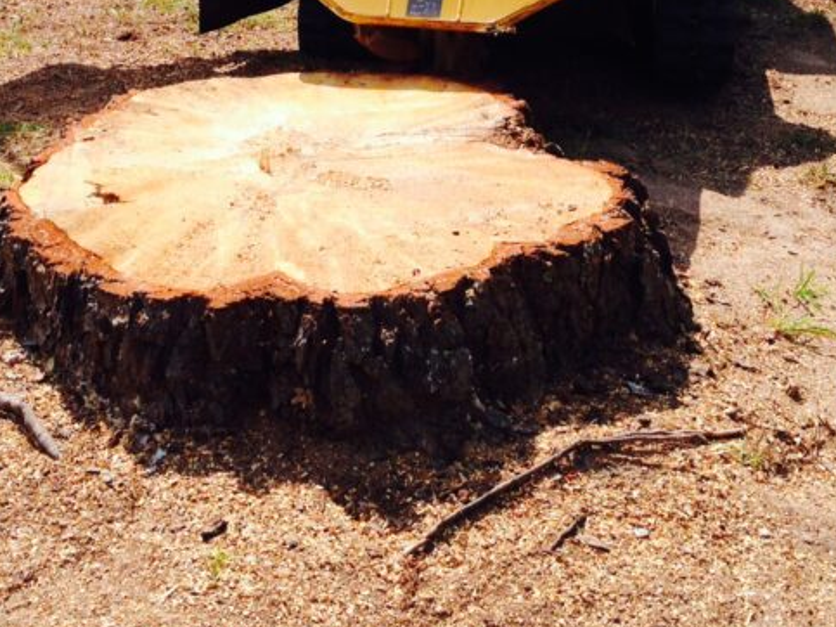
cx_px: 386
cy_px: 97
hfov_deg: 27.8
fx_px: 1690
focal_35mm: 70
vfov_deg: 20.7
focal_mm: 4.12
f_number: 2.4
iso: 50
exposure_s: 1/1466
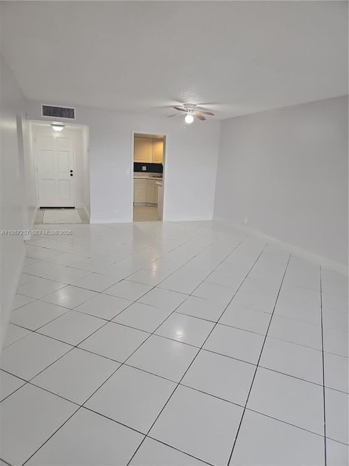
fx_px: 309
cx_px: 174
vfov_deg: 73.9
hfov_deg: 58.9
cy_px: 233
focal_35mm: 23
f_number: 1.7
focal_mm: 6.3
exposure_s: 1/59
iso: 483
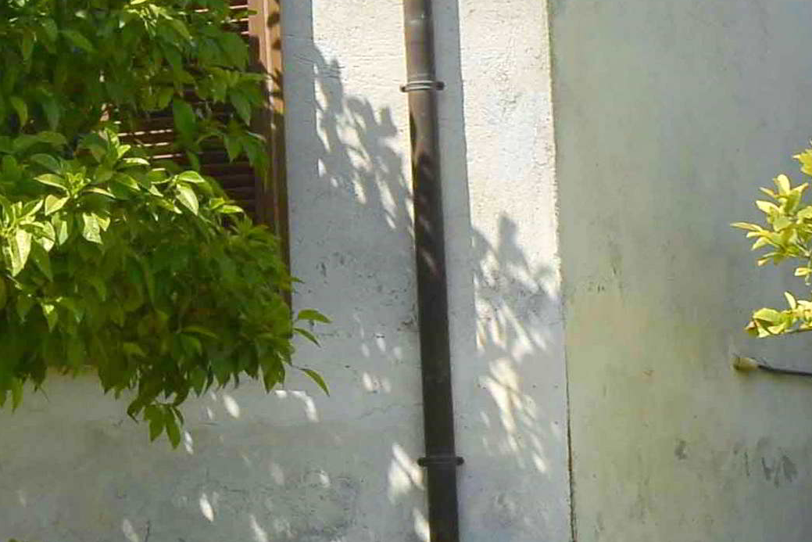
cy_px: -599
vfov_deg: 7.7
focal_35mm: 170
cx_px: -852
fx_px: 3835
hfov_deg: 10.9
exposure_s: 1/320
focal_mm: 24
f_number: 9
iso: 200
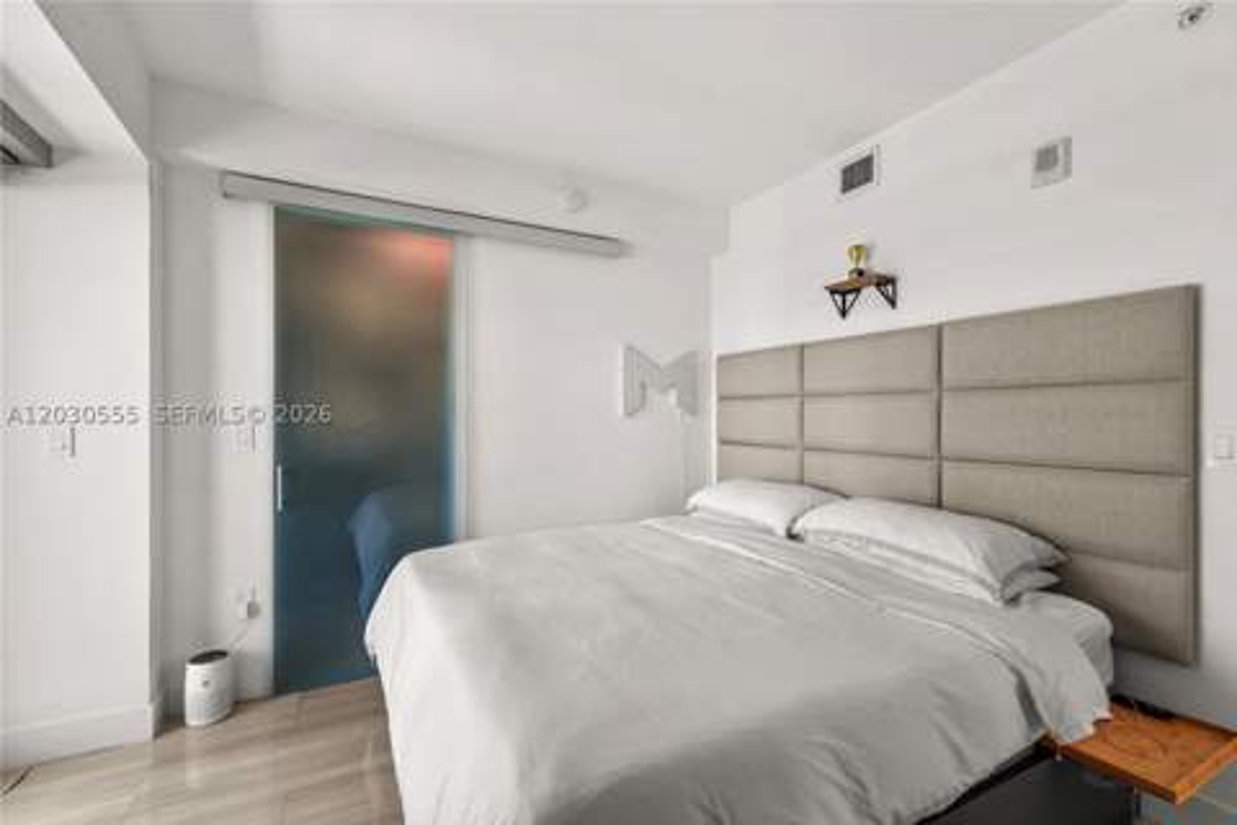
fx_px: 550
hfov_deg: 96.7
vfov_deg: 73.7
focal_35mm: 16
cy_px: 412
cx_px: 618
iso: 320
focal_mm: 16
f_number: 8
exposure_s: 1/3
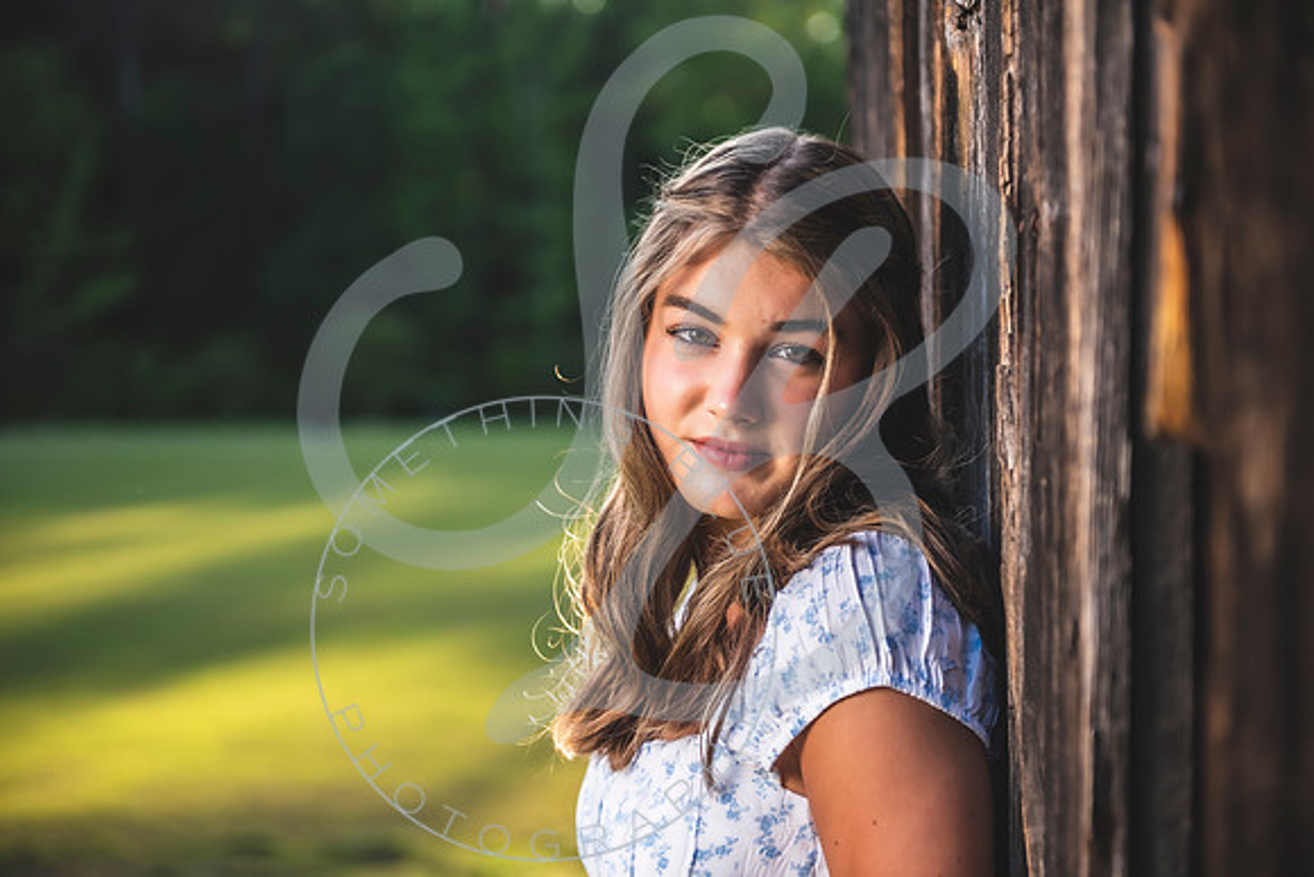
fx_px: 2263
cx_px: 657
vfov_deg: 21.9
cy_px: 438
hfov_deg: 32.4
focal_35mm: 62
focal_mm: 62
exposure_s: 1/800
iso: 100
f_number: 2.8
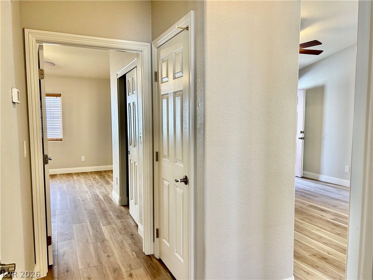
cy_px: 140
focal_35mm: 26
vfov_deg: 53.1
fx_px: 280
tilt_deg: -5.2
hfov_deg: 67.3
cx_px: 186
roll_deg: +0.1
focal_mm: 5.7
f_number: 1.5
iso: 125
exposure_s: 1/120
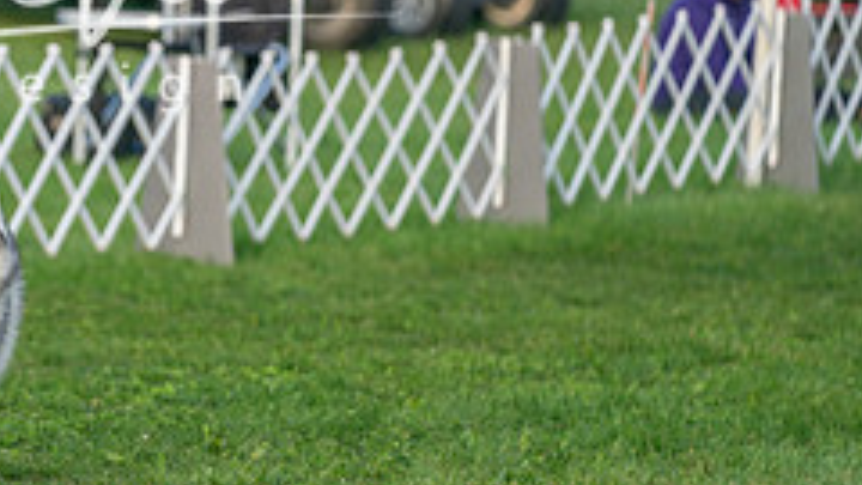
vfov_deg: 2.8
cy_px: 176
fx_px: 9874
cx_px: -136
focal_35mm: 432
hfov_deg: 5.0
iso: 500
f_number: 3.2
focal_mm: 171
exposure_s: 1/2000
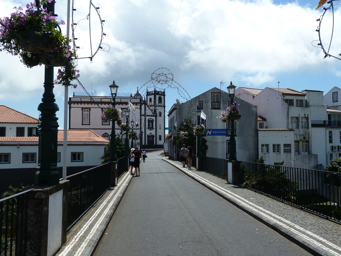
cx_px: 170
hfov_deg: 52.6
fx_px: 345
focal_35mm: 35
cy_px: 128
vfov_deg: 40.7
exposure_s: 1/400
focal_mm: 5.7
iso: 80
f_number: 5.6
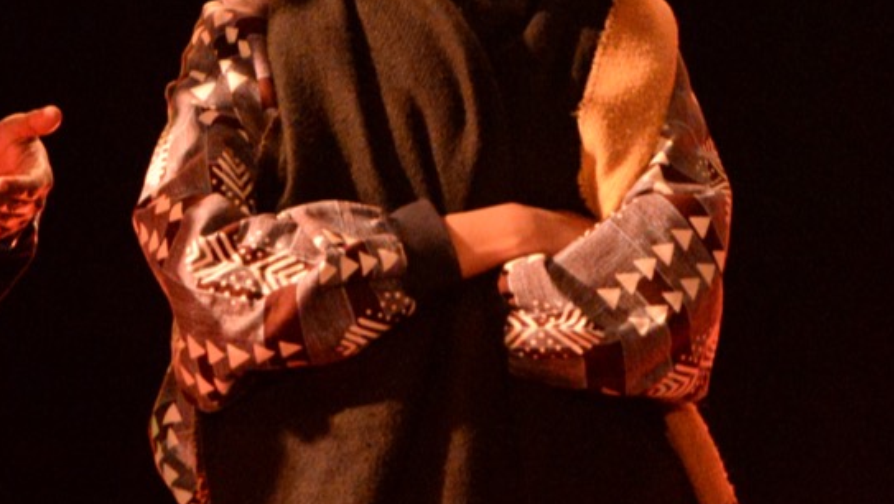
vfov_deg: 2.5
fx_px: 11668
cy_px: 254
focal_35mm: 492
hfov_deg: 4.4
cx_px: -18
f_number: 5.3
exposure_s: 1/60
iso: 6400
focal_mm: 116
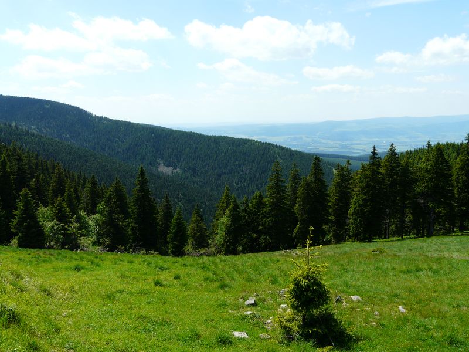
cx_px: 234
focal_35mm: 33
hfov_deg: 55.4
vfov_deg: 42.9
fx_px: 447
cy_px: 176
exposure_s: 1/320
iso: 100
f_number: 5.6
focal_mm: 5.5
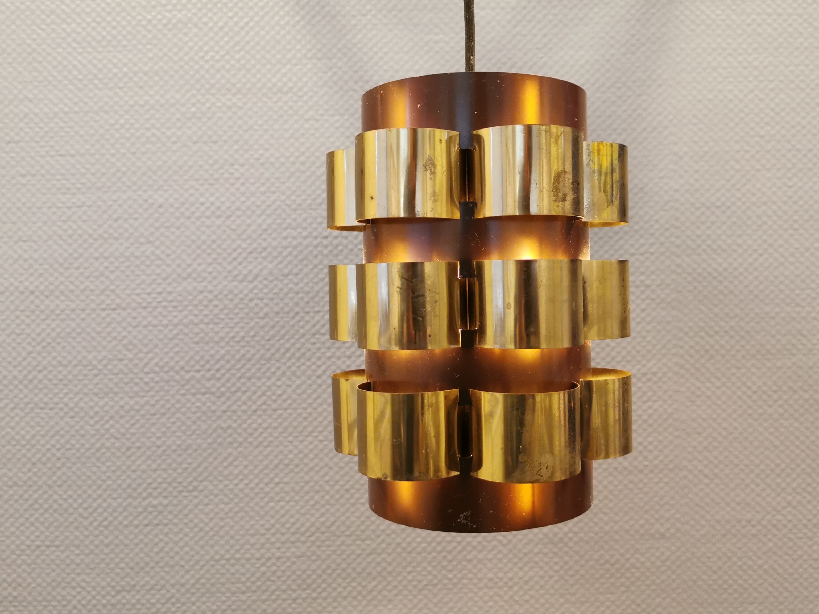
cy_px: 302
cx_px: 461
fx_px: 757
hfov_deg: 56.6
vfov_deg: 44.2
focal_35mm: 32
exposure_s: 1/50
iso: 250
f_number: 1.6
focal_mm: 5.56
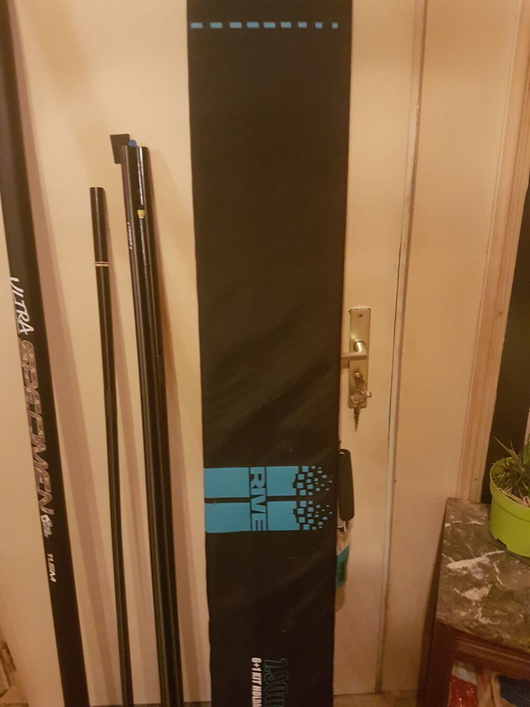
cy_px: 354
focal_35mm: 26
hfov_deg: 53.1
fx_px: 531
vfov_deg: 67.3
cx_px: 265
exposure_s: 1/10
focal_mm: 4.2
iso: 400
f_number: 1.7
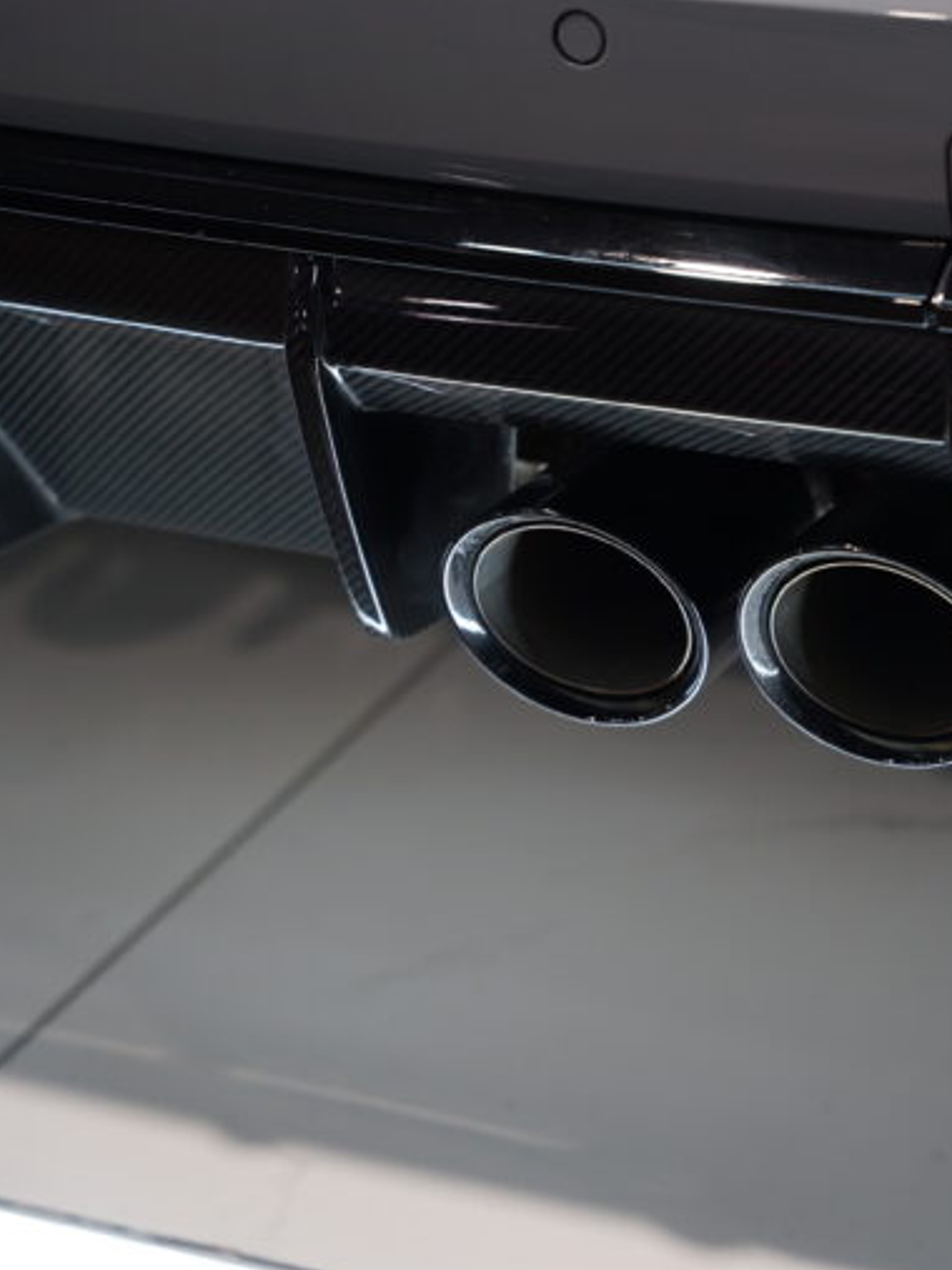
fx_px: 3742
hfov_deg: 14.4
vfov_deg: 19.3
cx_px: 749
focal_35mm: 102
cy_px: 634
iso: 640
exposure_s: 1/80
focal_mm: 70
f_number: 2.8
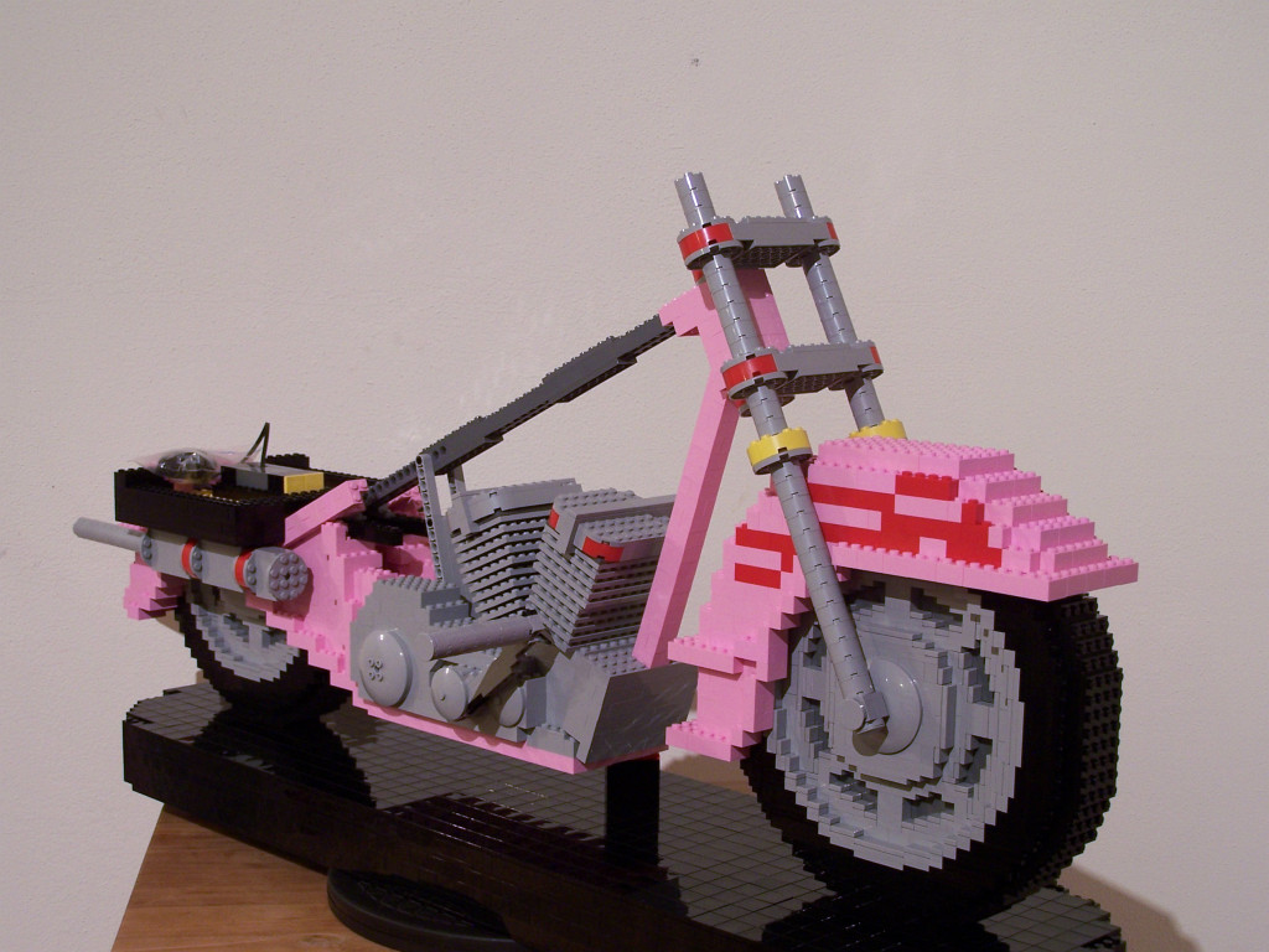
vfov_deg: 26.1
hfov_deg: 34.3
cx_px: 634
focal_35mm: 56
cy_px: 476
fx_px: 2053
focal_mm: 9.3
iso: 80
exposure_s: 1/2
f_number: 3.1
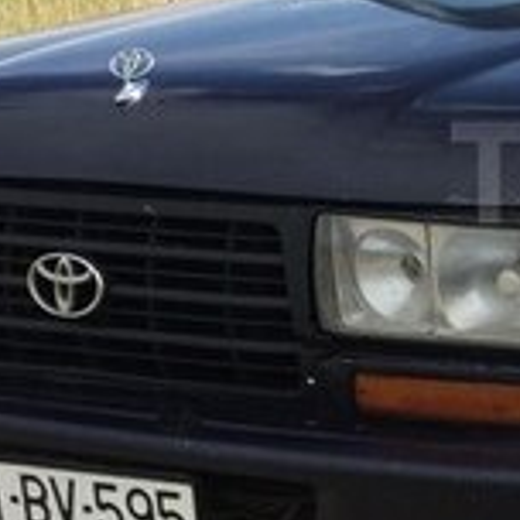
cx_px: 801
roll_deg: -0.9
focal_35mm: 111
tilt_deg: -8.8
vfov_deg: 15.7
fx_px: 1886
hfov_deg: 14.5
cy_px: 173
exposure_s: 1/1883
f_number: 2.2
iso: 32
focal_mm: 4.15
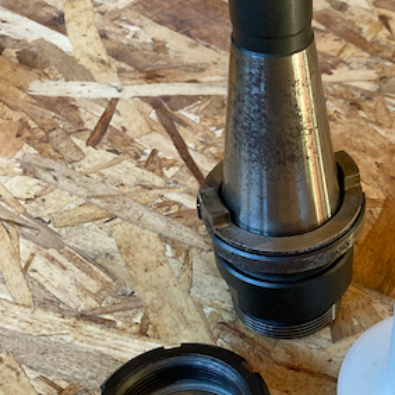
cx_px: 324
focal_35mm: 56
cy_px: 276
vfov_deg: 30.2
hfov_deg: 29.8
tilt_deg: -48.3
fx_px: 723
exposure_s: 1/60
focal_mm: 3.99
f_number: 1.8
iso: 250
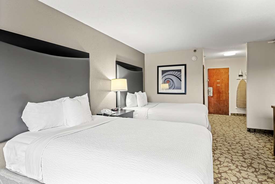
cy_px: 92
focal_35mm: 19
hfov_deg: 86.9
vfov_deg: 64.6
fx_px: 145
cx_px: 138
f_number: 8
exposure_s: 1/4
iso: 640
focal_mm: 19
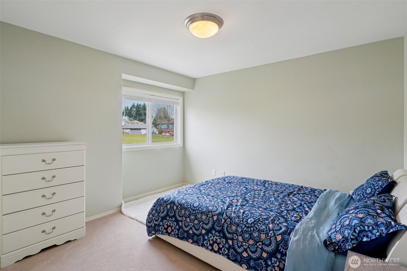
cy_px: 136
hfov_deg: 93.3
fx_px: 192
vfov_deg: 70.4
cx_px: 204
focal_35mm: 17
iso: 400
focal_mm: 17
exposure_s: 1/45
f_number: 8
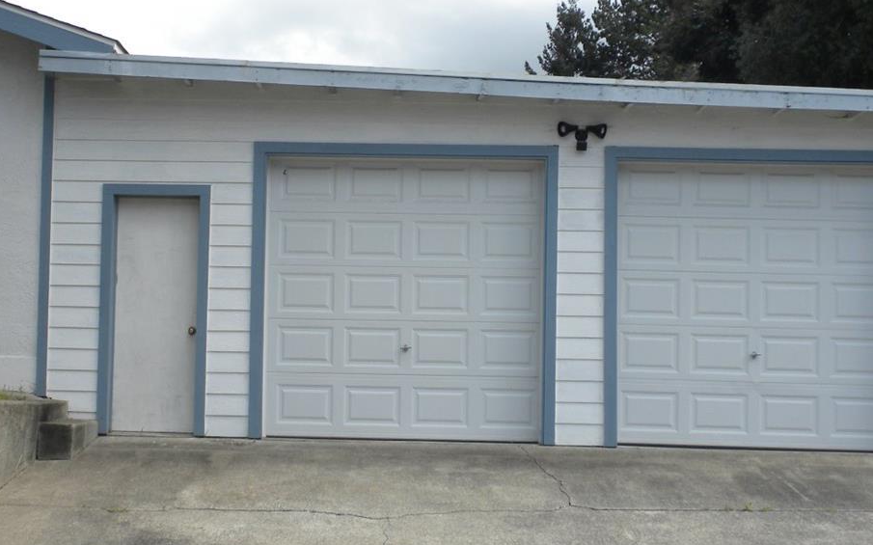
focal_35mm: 65
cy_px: 262
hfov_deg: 31.4
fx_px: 1546
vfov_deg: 20.0
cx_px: 349
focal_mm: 6.6
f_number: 10
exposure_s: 1/97.2
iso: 64
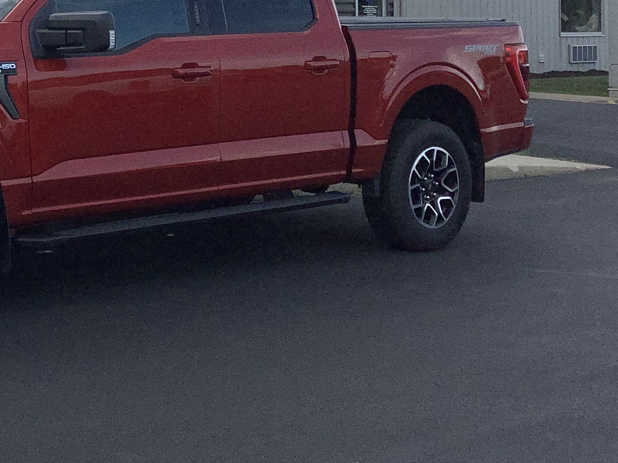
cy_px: 7
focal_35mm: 71
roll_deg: +0.4
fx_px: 1268
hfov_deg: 26.6
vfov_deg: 20.1
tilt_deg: +0.7
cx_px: 76
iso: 25
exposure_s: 1/2262
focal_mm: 3.3
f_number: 2.4
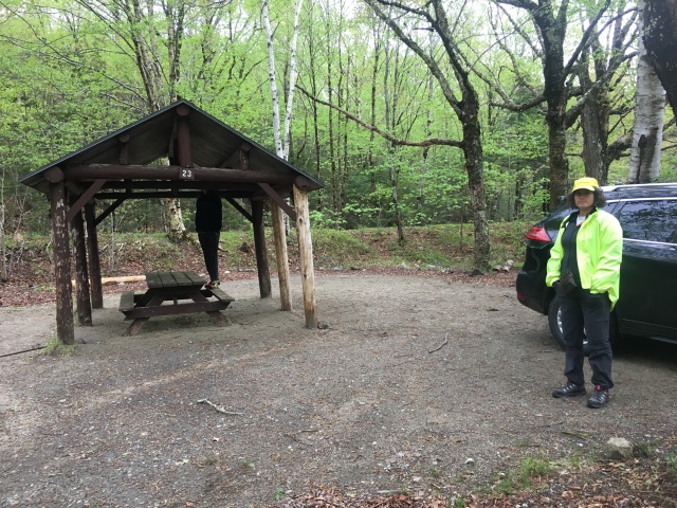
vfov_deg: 48.2
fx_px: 567
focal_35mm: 29
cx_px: 338
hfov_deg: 61.7
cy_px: 254
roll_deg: +1.1
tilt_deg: -1.2
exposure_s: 1/30
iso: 25
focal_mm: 4.15
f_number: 2.2
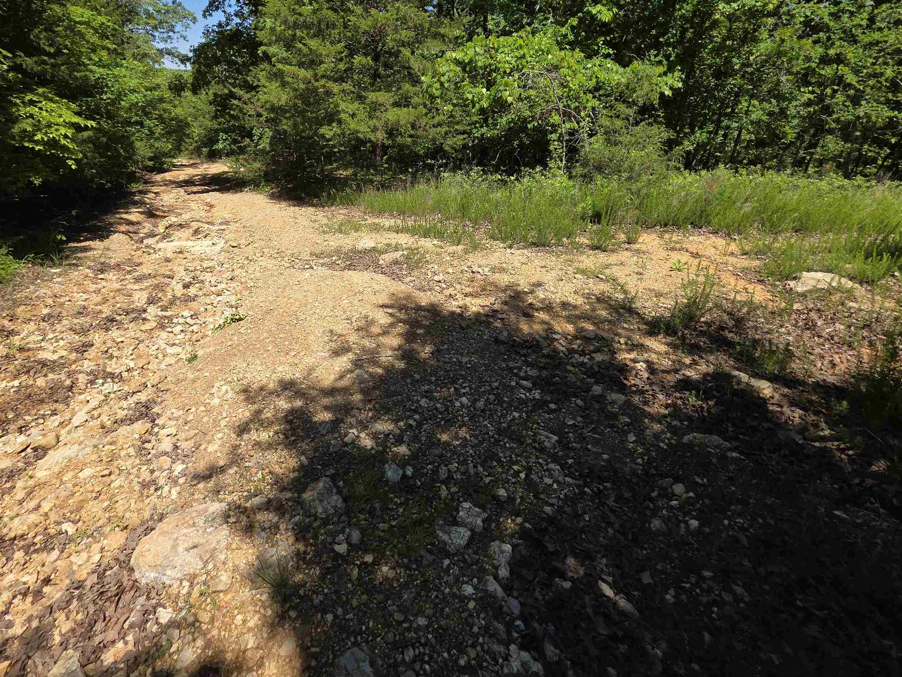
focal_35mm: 16
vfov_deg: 77.1
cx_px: 414
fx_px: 417
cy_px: 266
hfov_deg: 94.3
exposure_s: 1/1493
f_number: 1.9
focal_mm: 2.2
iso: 40
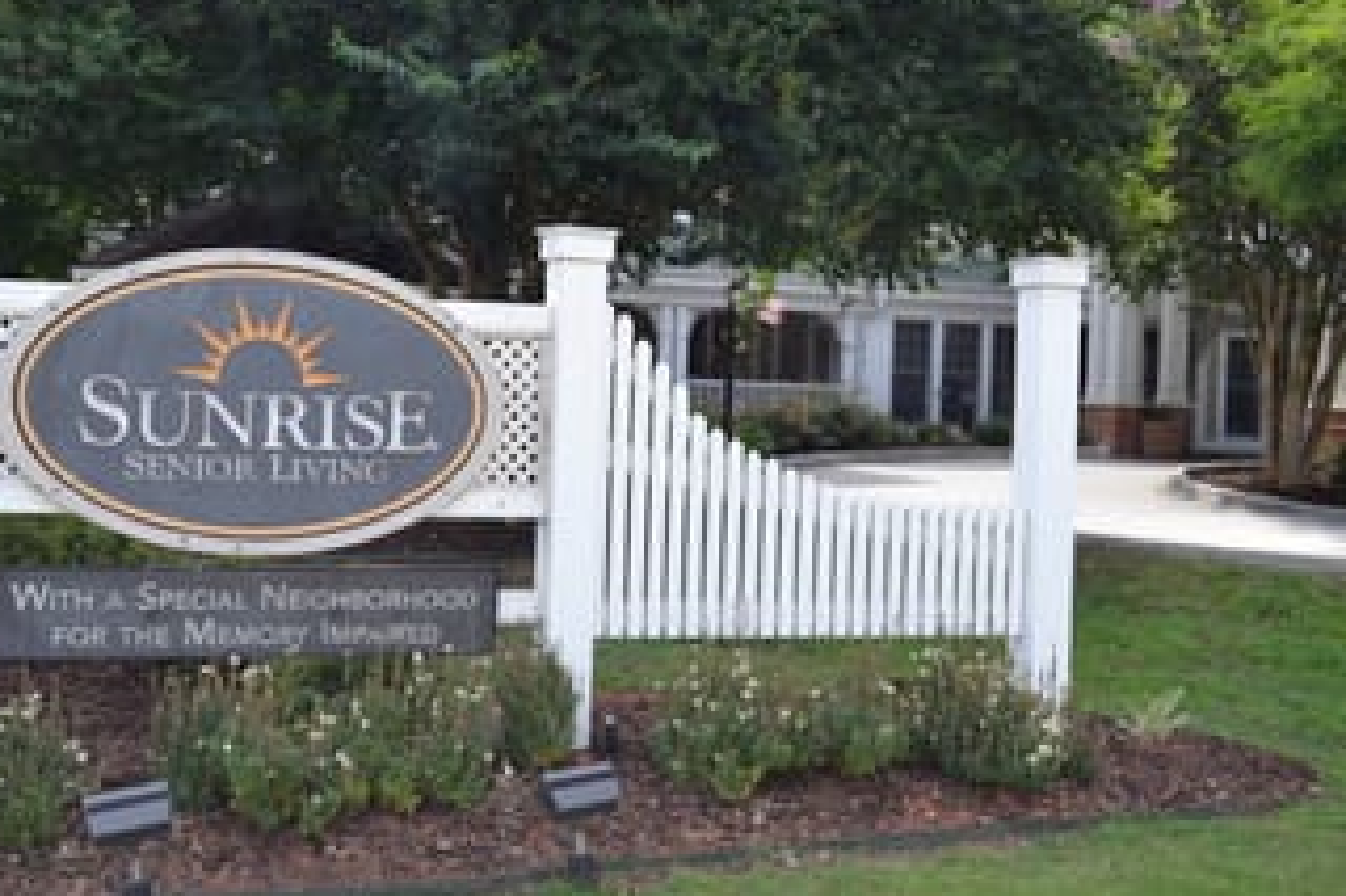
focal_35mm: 45
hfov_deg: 43.5
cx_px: 572
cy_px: 395
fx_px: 1682
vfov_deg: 29.8
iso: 400
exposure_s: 1/640
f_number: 3.8
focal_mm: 24
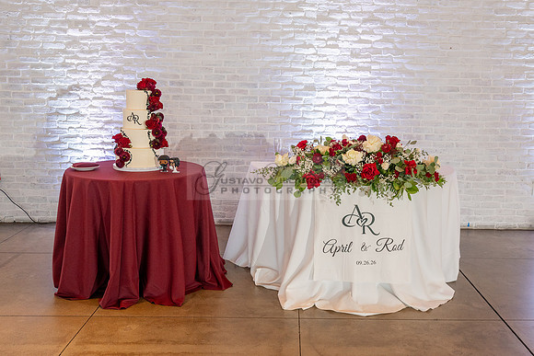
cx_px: 302
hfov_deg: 48.2
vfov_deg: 33.3
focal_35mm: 40
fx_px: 595
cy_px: 154
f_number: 4
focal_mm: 32
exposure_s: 1/80
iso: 1000
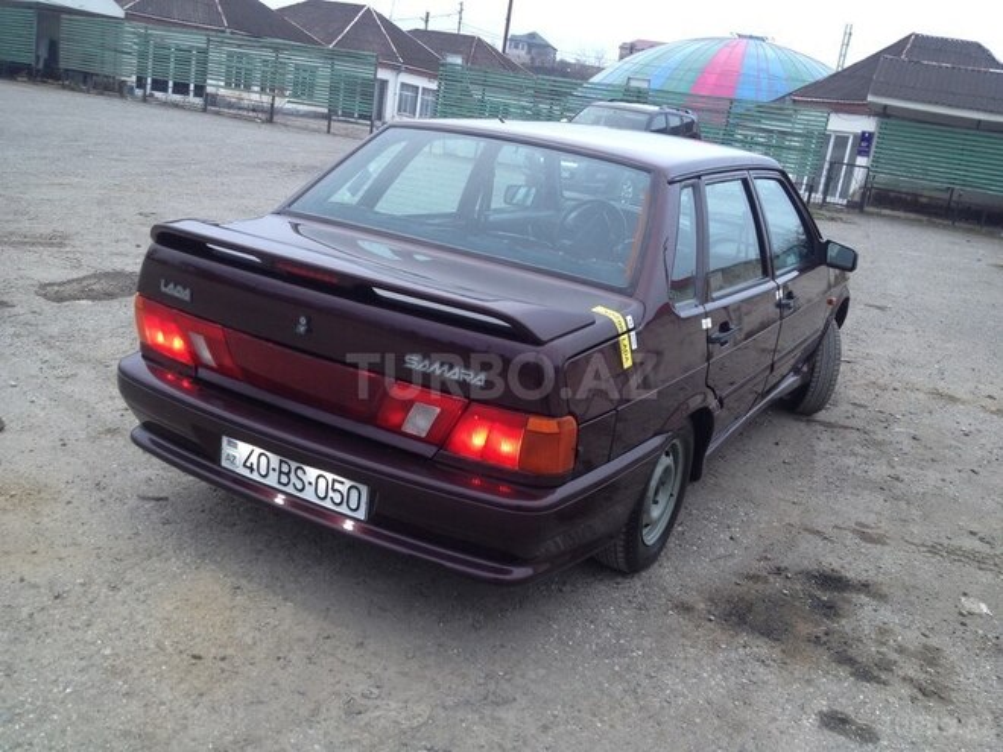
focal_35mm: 35
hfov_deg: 52.6
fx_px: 1014
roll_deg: -11.0
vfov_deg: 40.7
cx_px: 502
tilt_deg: -15.8
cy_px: 376
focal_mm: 4.28
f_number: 2.4
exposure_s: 1/20
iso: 50
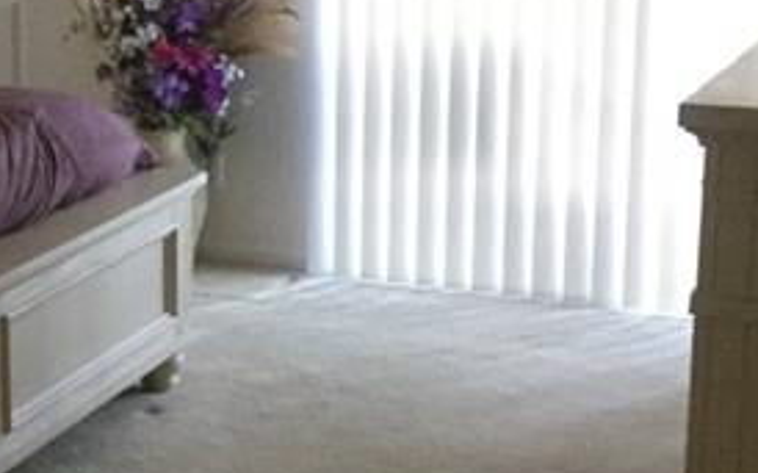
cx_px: 11
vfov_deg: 14.2
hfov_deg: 21.8
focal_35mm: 92
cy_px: 158
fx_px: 1900
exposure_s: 1/20
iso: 200
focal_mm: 3.3
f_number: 2.4
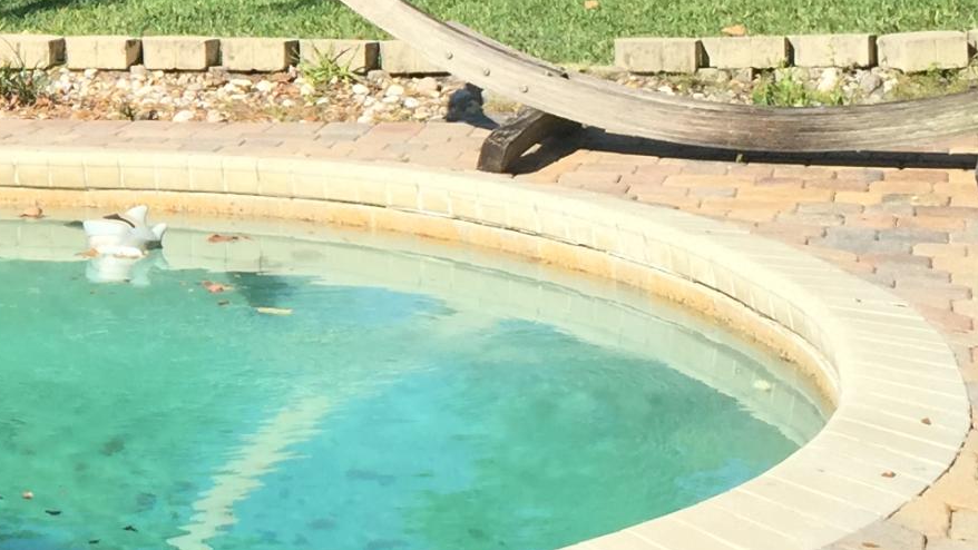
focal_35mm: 108
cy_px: 55
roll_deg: +1.1
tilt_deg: -7.0
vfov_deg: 11.2
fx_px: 2801
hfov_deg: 18.7
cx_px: -217
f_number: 2.2
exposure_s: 1/1522
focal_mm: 4.15
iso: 32
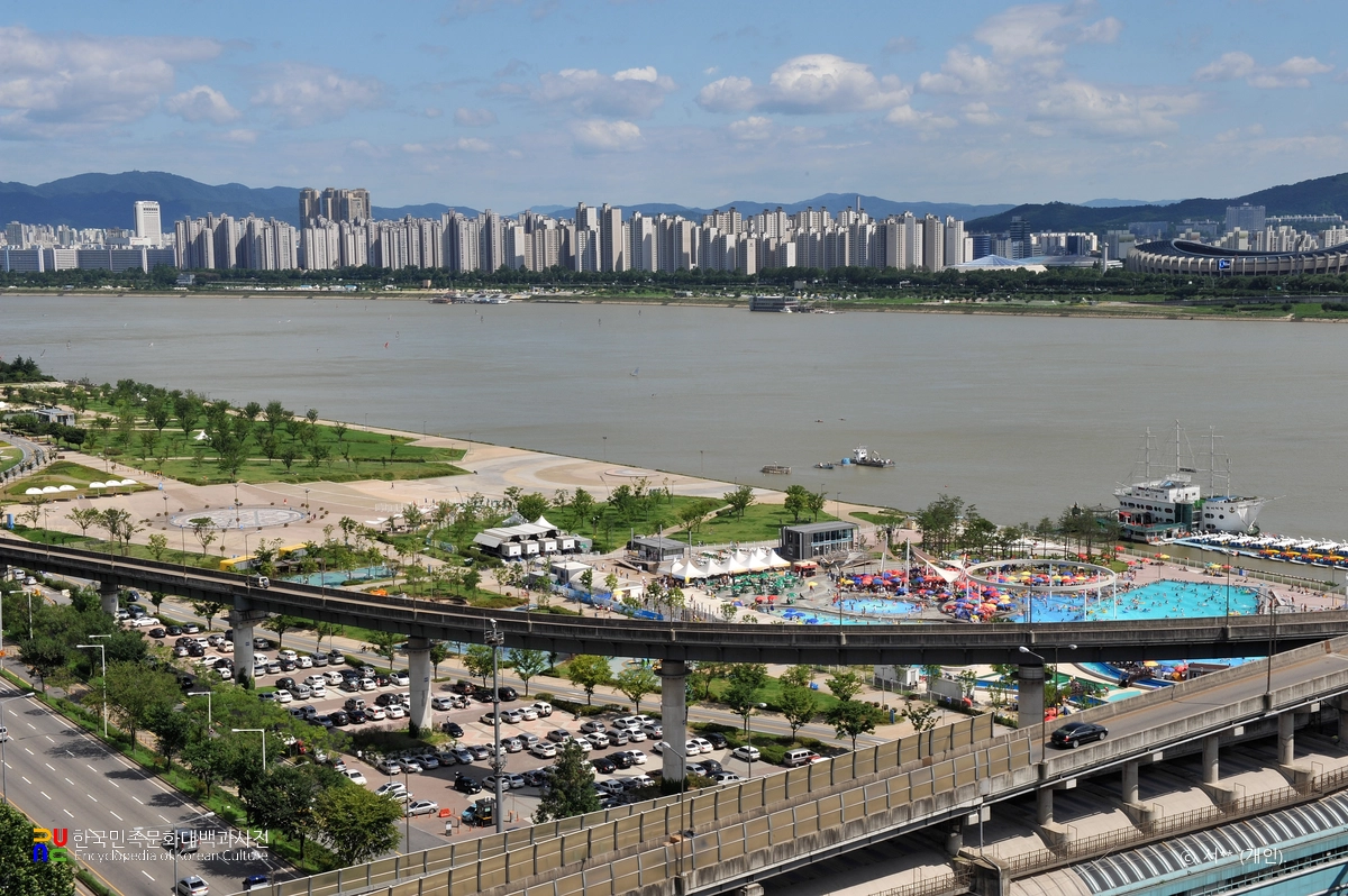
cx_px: 674
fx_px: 1796
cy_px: 448
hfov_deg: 41.1
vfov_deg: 28.0
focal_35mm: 48
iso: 200
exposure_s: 1/125
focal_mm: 48
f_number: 22
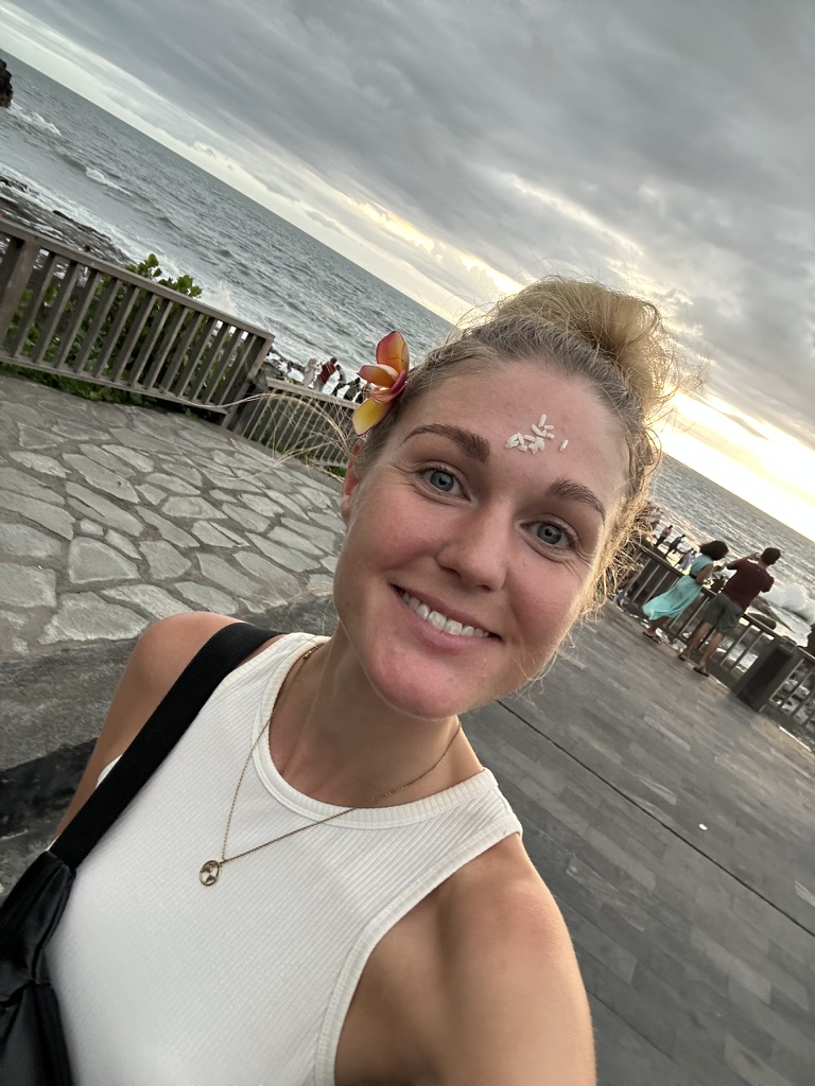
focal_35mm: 23
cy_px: 543
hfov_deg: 58.9
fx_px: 722
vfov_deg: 73.9
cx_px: 408
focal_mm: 2.69
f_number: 1.9
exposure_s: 1/60
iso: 100
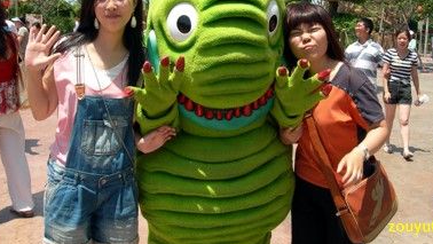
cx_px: 223
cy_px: 69
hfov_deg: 44.6
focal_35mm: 46
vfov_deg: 25.8
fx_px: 528
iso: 50
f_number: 4.8
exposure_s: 1/326
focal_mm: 7.8
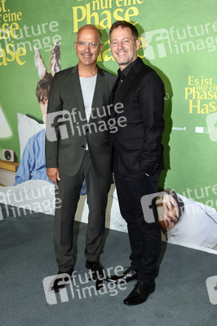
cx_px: 108
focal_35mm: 44
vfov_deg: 44.5
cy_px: 163
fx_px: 398
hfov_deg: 30.5
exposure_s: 1/125
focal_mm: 44
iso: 500
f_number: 6.3
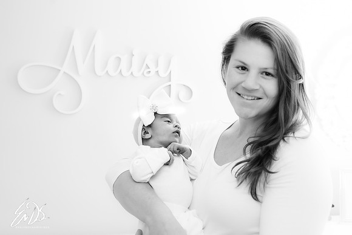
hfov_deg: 39.6
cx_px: 176
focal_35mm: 50
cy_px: 118
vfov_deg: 27.0
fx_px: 489
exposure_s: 1/125
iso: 1600
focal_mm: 50
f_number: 5.6
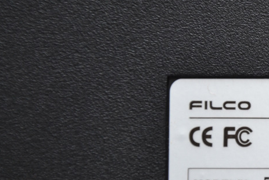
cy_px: 94
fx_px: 3052
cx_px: 346
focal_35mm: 408
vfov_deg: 3.4
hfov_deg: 5.0
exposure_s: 1/80
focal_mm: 105
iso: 400
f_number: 5.6
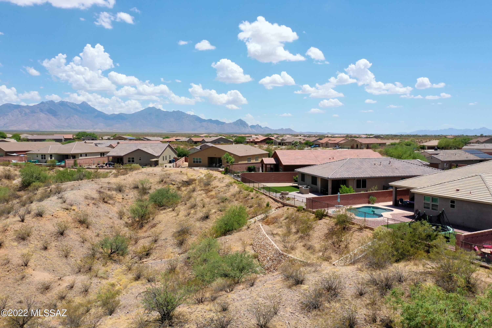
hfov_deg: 65.5
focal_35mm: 28
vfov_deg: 46.4
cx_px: 246
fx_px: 383
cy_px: 164
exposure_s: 1/500
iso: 100
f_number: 6.3
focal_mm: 10.26
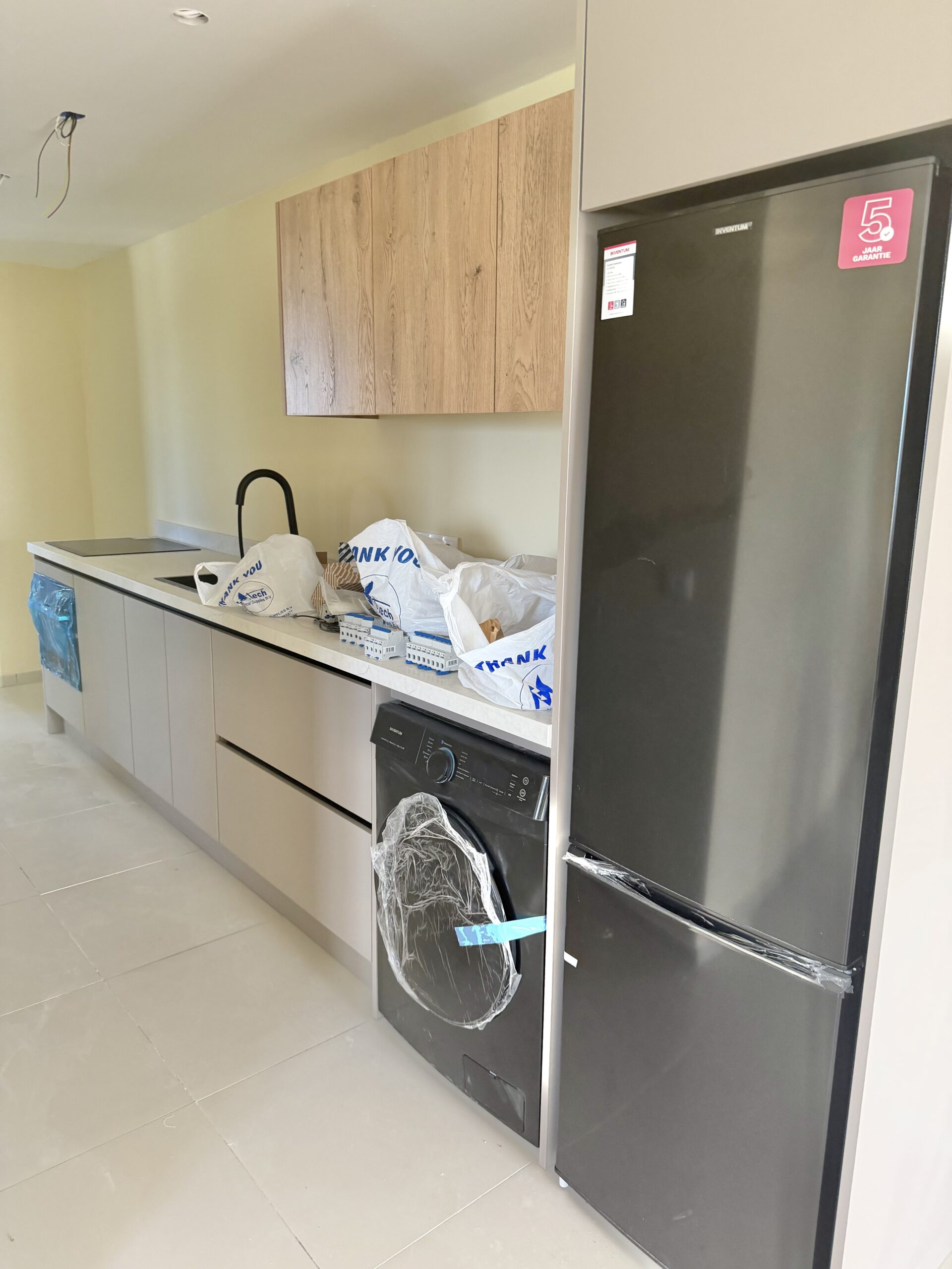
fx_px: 880
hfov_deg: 56.8
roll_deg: -2.5
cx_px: 476
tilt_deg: -11.4
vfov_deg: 71.6
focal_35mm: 24
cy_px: 634
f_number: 1.78
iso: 200
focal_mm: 6.76
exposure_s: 1/80
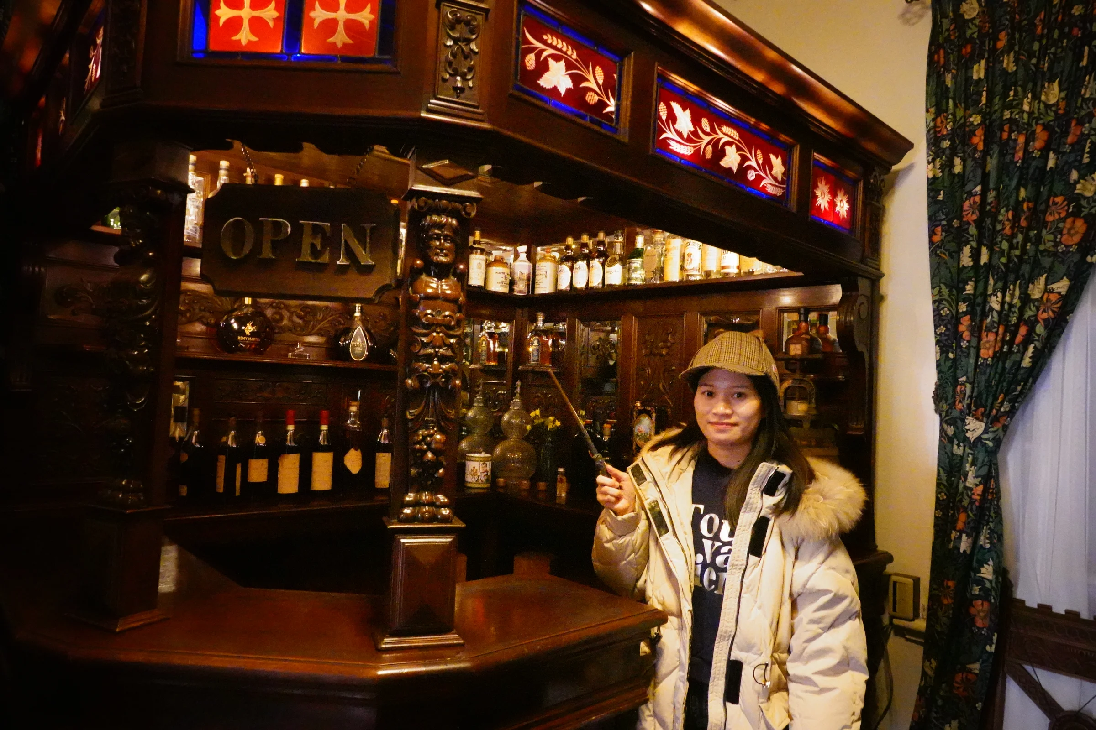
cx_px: 548
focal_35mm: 24
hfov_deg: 73.7
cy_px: 365
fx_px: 731
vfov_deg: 53.1
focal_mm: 9
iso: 5000
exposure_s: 1/40
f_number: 5
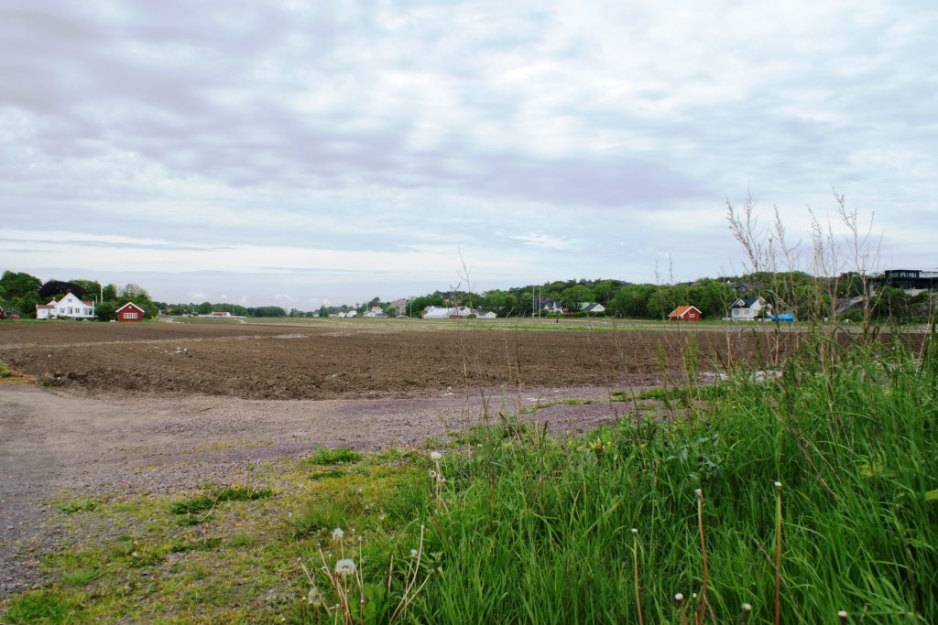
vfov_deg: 47.9
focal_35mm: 27
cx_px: 469
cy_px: 312
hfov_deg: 67.4
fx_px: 704
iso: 200
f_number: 10
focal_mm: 18
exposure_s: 1/320
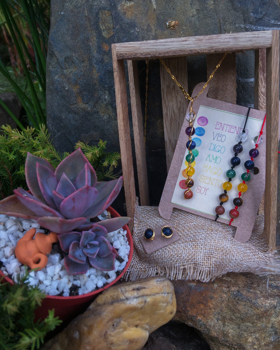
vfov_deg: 57.2
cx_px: 140
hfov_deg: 47.1
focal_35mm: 31
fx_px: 321
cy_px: 166
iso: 32
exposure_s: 1/151
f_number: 2.2
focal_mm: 4.15
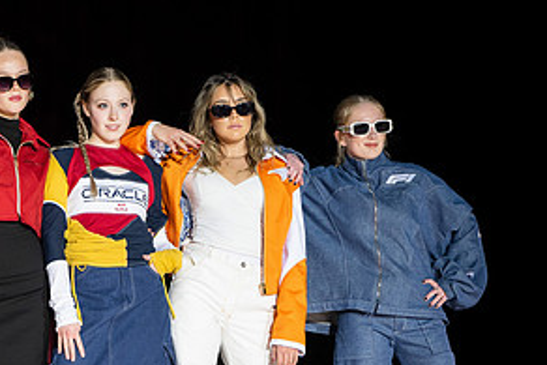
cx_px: 159
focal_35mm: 174
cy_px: 241
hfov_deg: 11.8
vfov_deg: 7.9
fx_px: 2645
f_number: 3.5
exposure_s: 1/400
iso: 800
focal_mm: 77
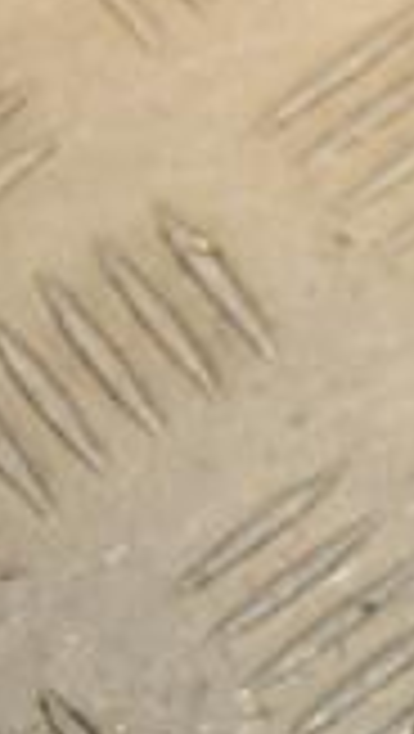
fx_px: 5060
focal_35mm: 260
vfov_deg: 8.3
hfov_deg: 4.5
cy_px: 149
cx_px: 1161
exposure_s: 1/200
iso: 800
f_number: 5
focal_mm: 45
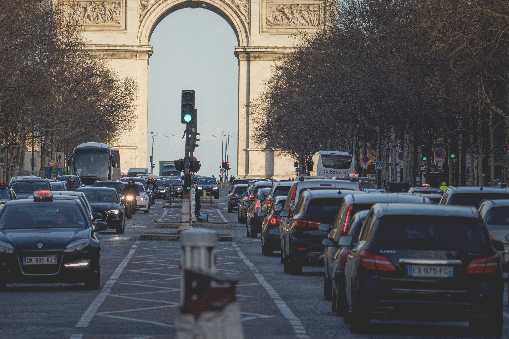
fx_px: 4934
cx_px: 191
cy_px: 106
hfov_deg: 5.9
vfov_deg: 3.9
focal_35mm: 349
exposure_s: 1/250
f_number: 8
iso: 400
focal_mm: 240
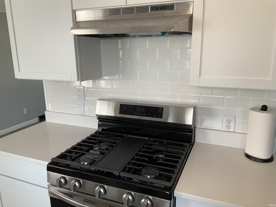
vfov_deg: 48.2
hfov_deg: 61.7
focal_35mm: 29
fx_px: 231
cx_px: 138
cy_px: 104
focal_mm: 3
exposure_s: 1/120
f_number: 1.8
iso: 40
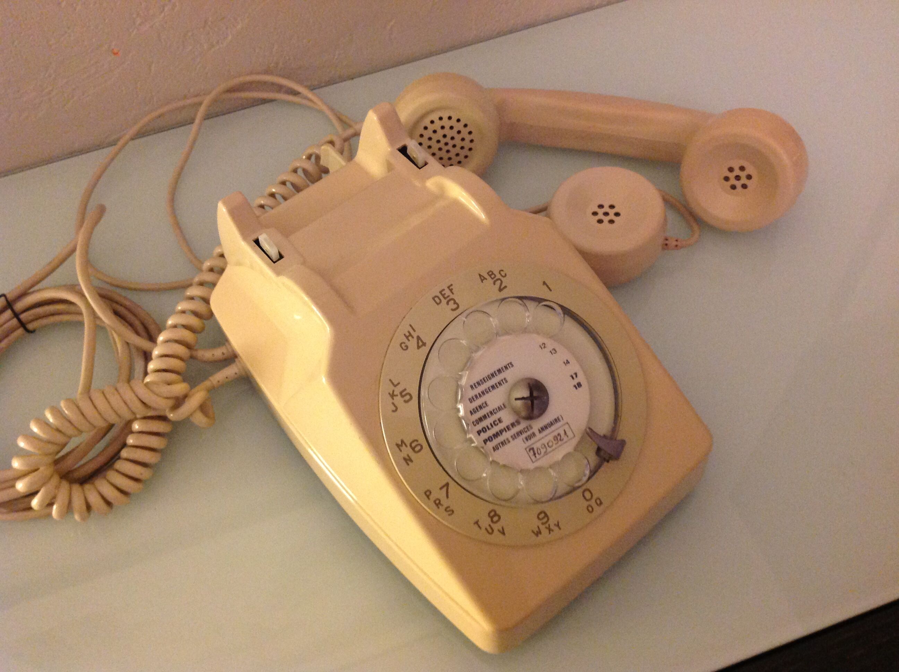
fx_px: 908
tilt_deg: -57.0
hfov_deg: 52.7
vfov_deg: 40.6
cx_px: 450
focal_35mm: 35
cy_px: 336
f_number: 2.4
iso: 320
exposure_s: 1/17
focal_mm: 4.28
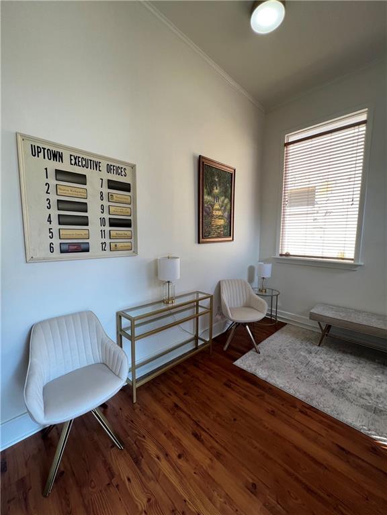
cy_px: 258
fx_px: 194
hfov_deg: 89.9
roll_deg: -0.2
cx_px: 194
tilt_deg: -5.9
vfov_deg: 106.2
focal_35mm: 13
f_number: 1.8
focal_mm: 1.57
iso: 64
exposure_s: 1/120
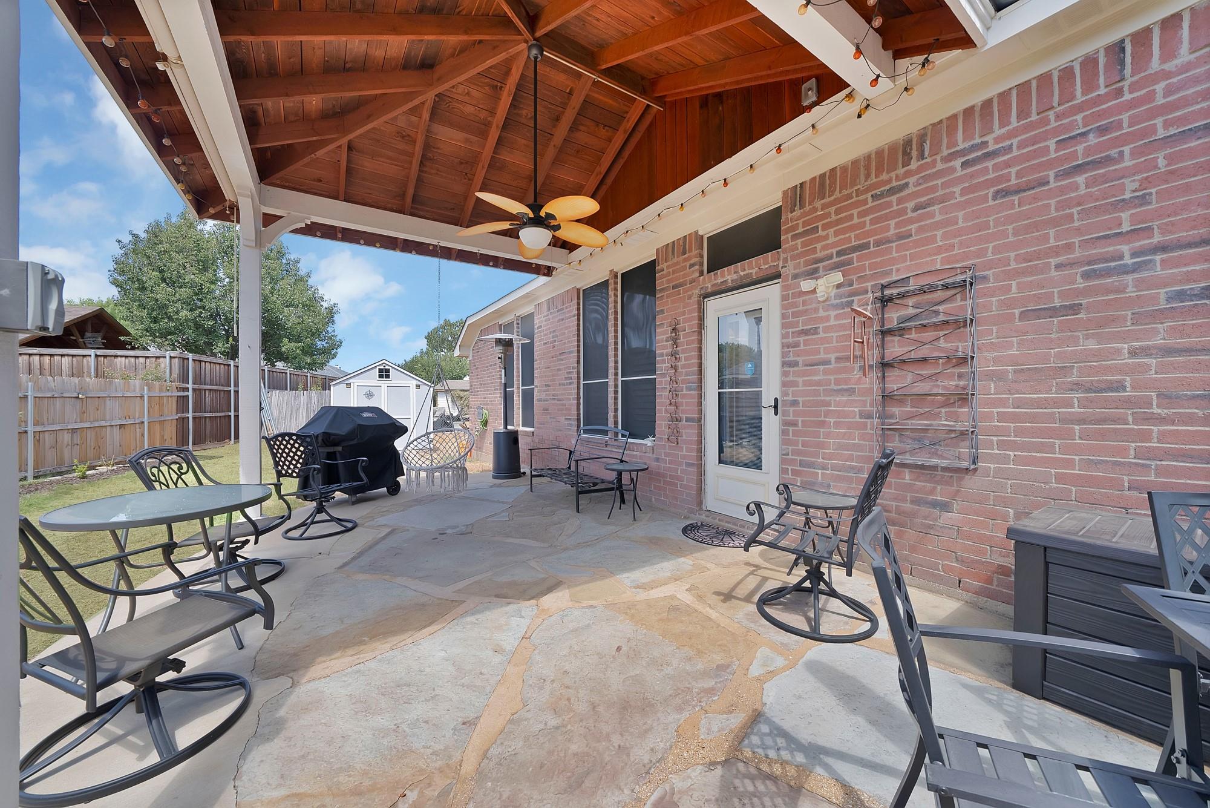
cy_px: 404
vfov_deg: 90.1
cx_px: 605
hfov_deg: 112.6
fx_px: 403
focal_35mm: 12
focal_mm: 12
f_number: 9
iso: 640
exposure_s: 1/50
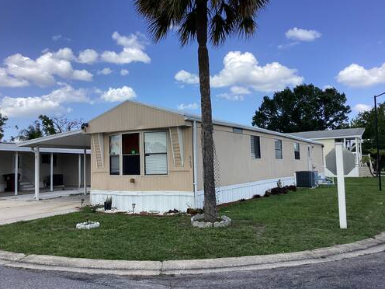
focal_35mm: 32
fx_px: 356
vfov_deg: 44.2
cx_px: 191
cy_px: 144
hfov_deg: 56.8
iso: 25
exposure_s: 1/1164
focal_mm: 3.3
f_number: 2.4
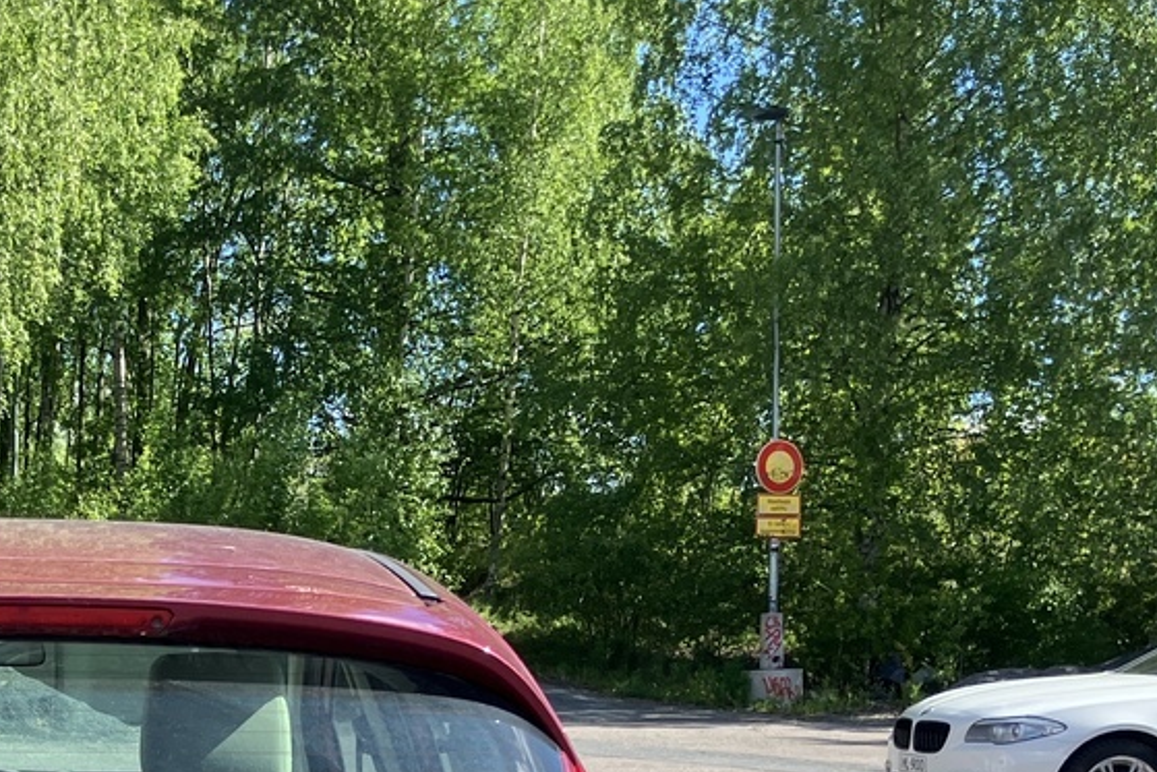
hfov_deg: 25.8
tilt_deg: -7.6
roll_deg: -0.4
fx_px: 2411
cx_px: 35
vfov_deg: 17.2
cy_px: 975
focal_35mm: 75
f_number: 1.8
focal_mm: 3.99
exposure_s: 1/867
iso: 32
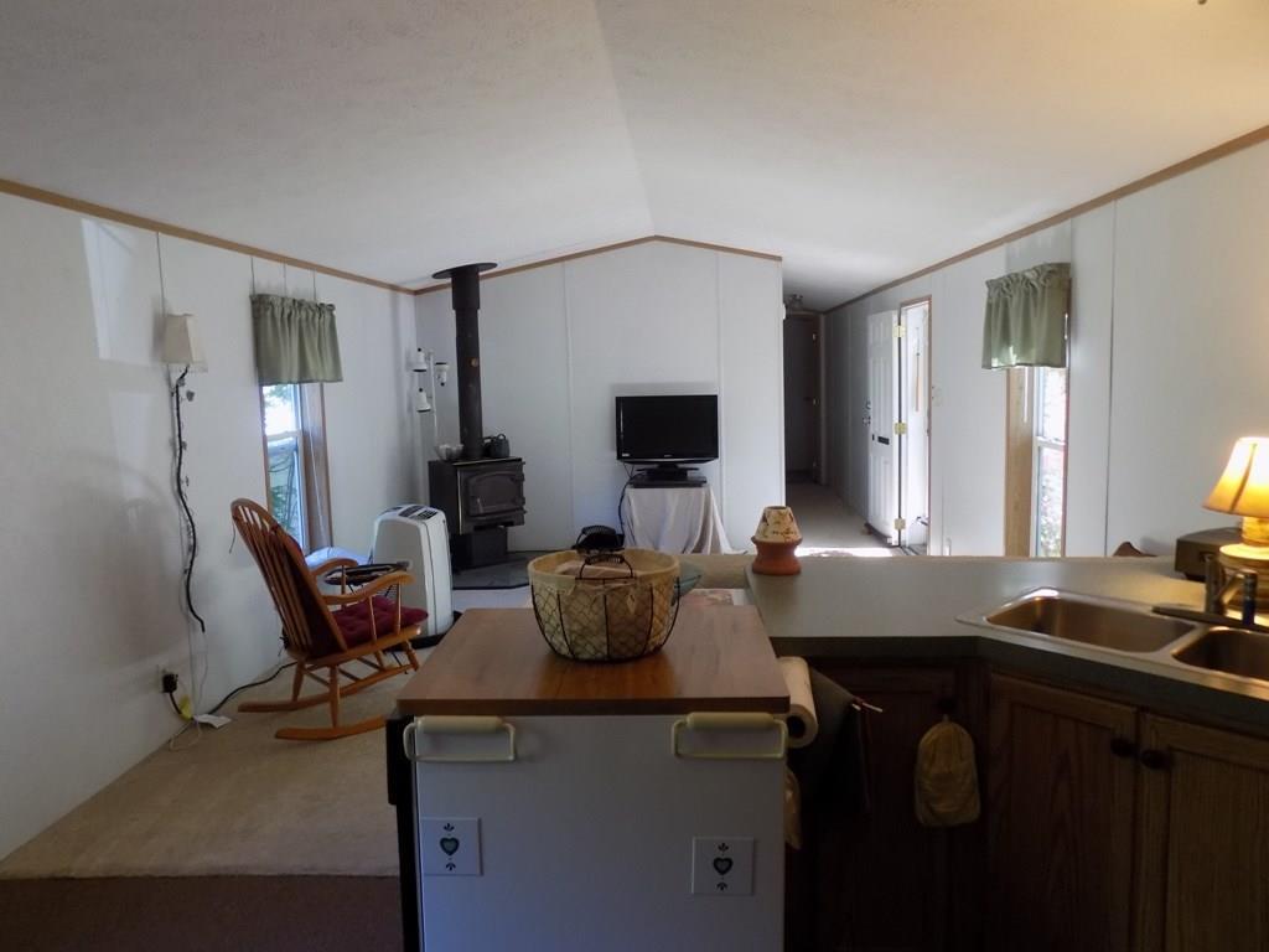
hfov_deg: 71.6
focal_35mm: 24
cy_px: 476
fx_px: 880
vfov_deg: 56.8
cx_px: 634
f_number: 3.1
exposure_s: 1/30
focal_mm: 4.3
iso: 200
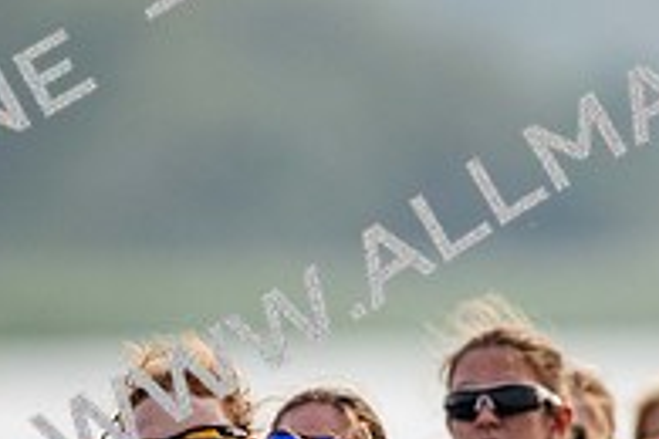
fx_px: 32636
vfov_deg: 0.8
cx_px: 449
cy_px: 481
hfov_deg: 1.2
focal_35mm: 1783
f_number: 4
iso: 320
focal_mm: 600
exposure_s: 1/2500
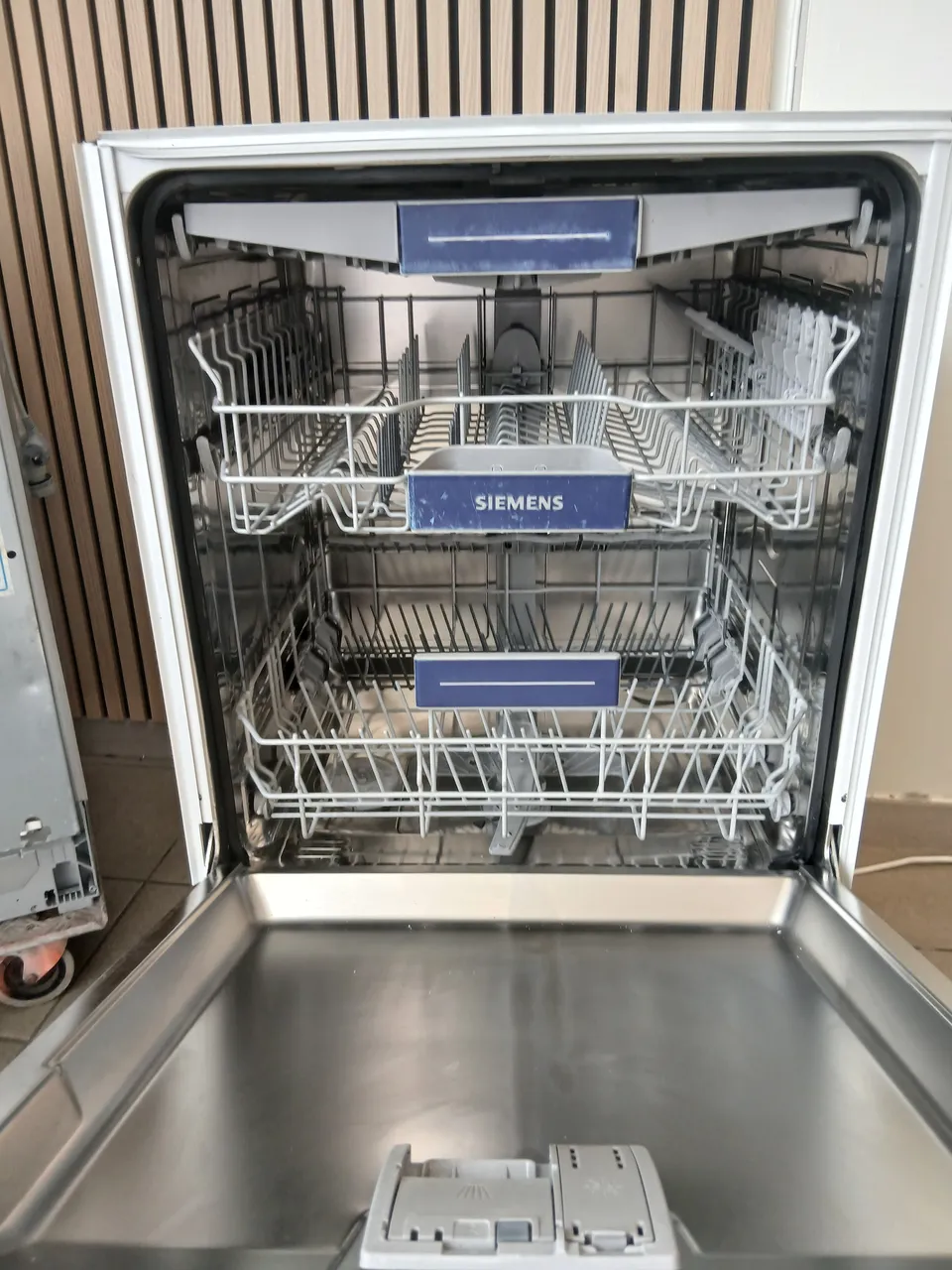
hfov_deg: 53.1
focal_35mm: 26
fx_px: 953
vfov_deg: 67.3
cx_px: 476
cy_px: 635
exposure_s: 1/50
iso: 80
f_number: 1.8
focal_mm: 3.98
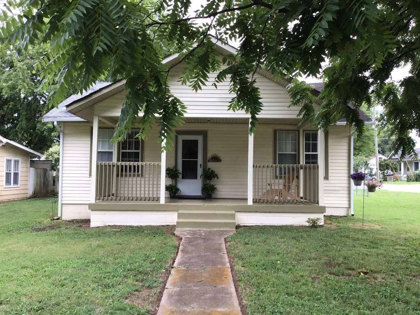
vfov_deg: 45.4
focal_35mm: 31
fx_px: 376
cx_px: 210
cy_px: 158
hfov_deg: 58.4
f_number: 2.4
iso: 40
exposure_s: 1/120
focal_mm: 3.3
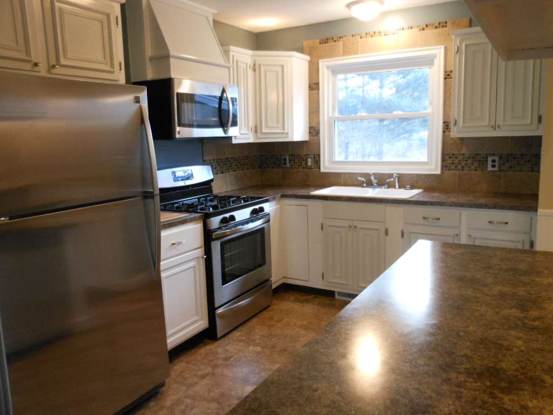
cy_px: 208
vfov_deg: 49.7
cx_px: 276
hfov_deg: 63.4
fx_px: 447
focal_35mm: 28
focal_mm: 5
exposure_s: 1/25
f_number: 3.7
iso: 400
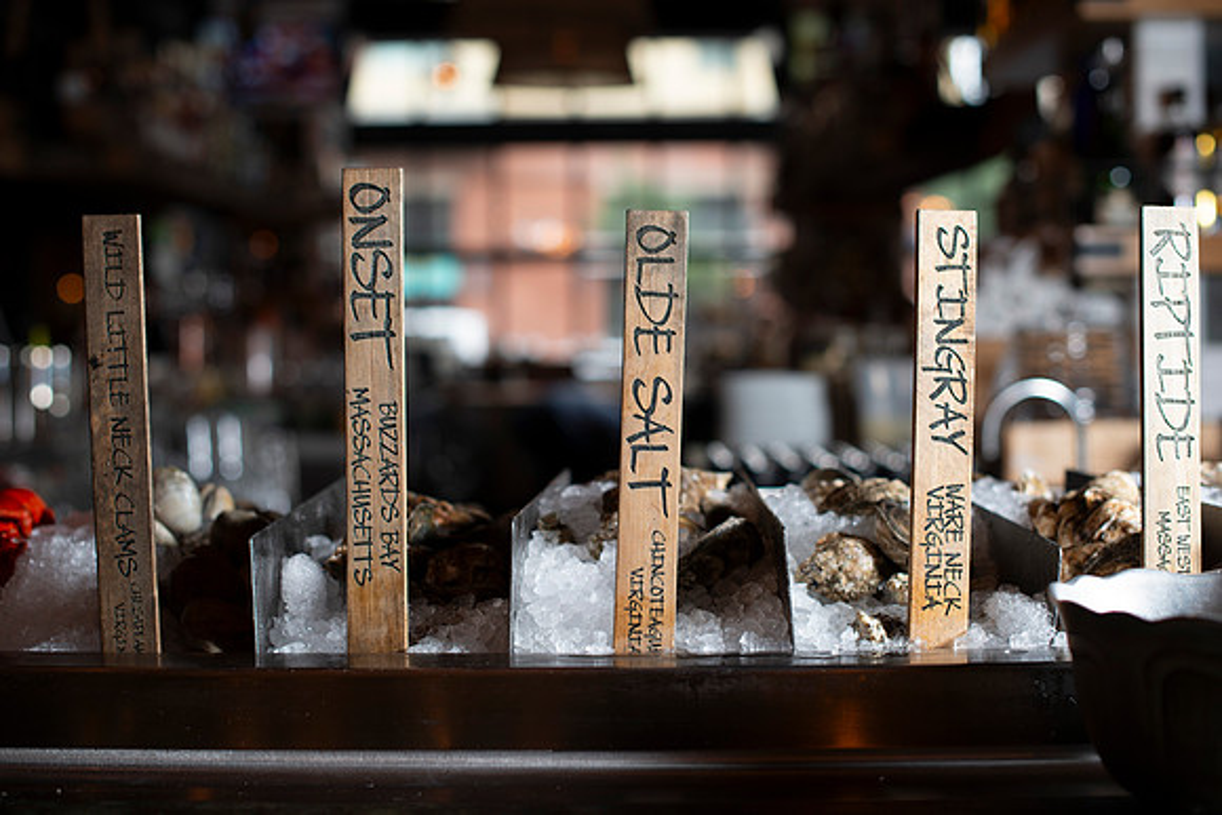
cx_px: 611
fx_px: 1698
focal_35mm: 50
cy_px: 408
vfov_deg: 27.0
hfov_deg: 39.6
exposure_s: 1/200
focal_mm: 50
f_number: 2.8
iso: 200
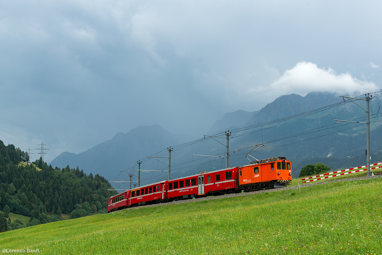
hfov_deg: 44.5
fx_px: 467
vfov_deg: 30.5
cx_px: 191
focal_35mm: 44
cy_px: 128
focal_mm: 44
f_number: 5.6
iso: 400
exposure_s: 1/500
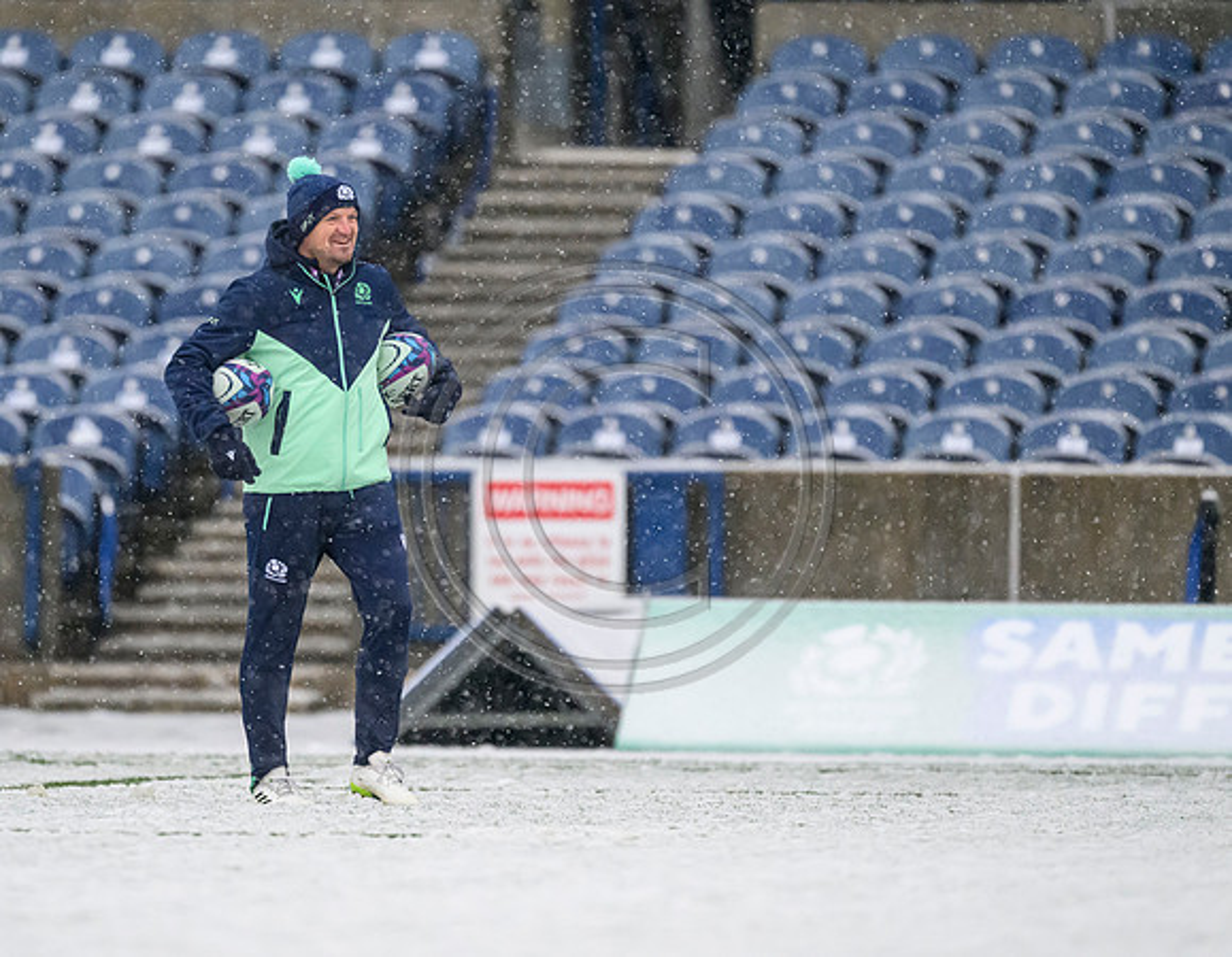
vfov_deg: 2.2
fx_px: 24928
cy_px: 438
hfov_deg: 2.8
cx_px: 439
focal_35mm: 691
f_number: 4
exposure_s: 1/1600
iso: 8000
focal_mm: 560
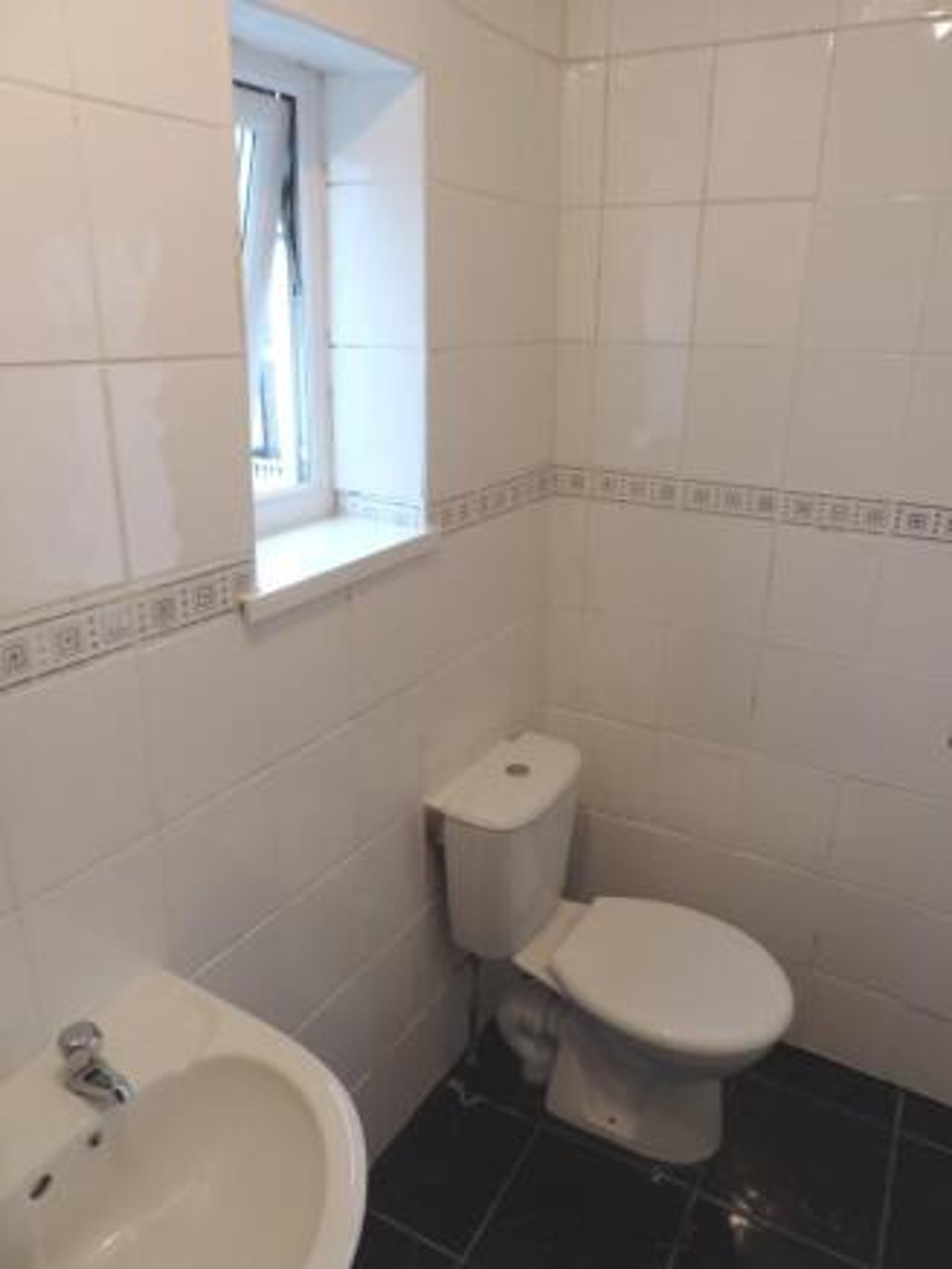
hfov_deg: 56.8
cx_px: 476
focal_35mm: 24
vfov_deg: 71.6
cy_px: 634
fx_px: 880
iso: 140
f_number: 3
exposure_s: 1/30
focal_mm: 4.3
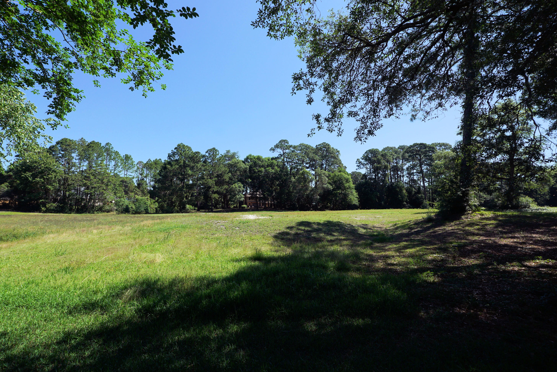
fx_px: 232
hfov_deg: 100.4
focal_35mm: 15
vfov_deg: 77.3
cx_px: 278
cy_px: 186
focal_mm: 10
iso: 100
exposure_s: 1/250
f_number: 8
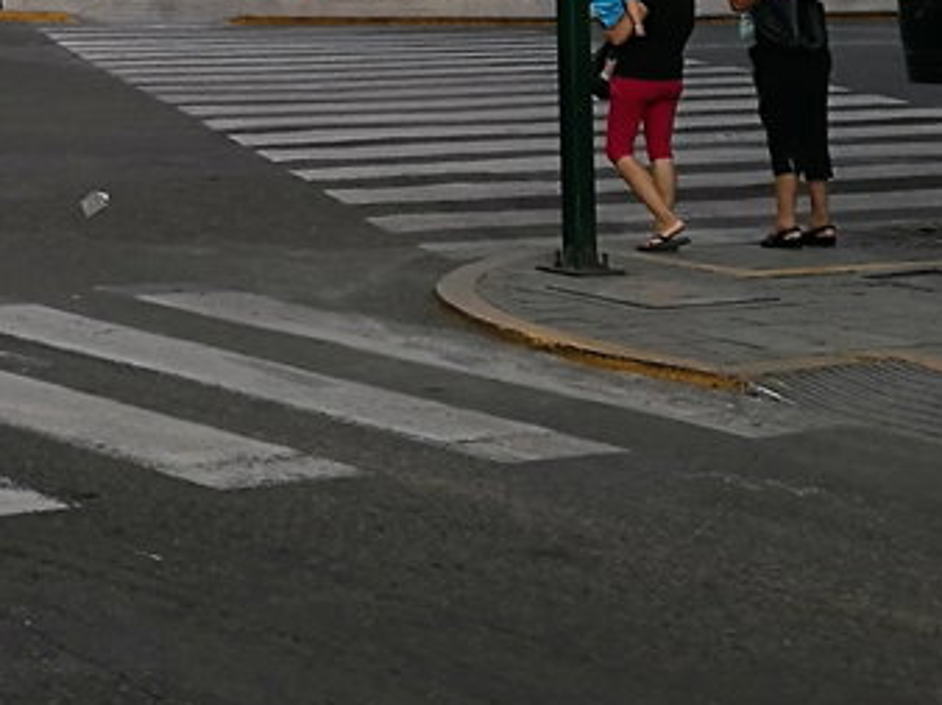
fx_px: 2611
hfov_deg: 18.3
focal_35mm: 96
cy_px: -437
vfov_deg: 14.1
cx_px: -446
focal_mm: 4.5
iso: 50
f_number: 2.2
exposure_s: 1/1067
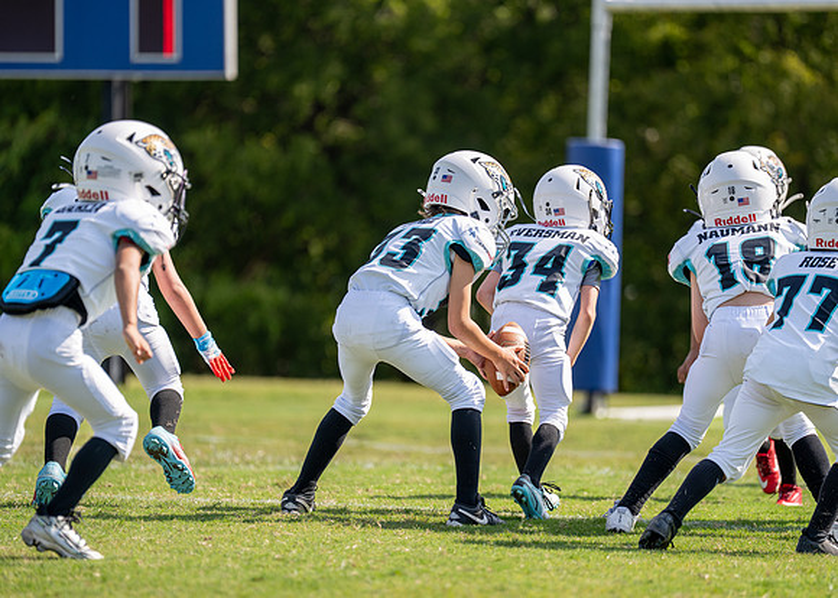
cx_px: 469
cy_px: 295
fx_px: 4760
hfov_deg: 10.1
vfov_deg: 7.2
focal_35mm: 200
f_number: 2.8
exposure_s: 1/2000
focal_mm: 180
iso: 160
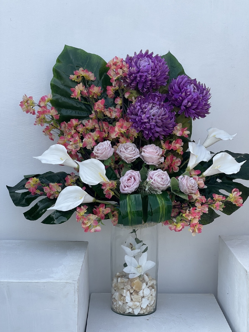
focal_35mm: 64
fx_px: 614
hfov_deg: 22.9
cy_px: 166
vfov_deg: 30.3
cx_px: 124
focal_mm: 7.5
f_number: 2.2
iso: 20
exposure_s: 1/257
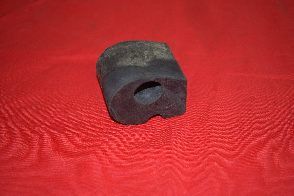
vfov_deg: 25.8
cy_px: 98
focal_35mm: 52
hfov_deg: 37.8
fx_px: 429
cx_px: 147
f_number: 5
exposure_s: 1/25
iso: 160
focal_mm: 35
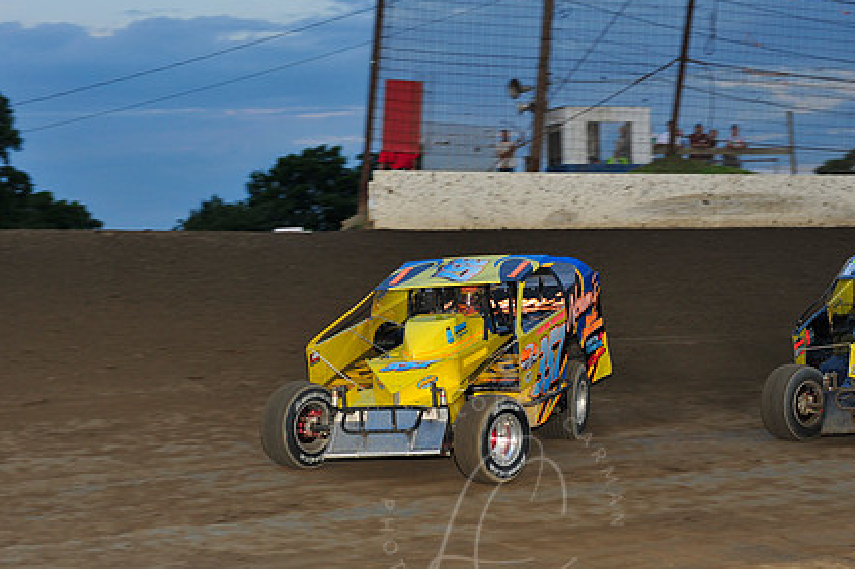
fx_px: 2611
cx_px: 500
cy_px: 330
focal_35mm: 110
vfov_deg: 12.4
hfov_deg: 18.6
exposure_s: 1/320
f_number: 6.3
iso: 640
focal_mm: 80
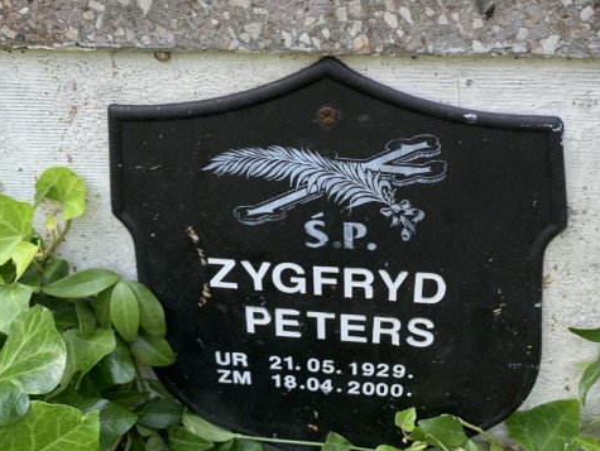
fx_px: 607
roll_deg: -0.2
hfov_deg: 52.2
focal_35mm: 35
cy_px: 201
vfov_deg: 40.7
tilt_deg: -31.5
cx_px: 360
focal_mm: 4.25
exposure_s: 1/121
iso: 25
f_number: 1.8
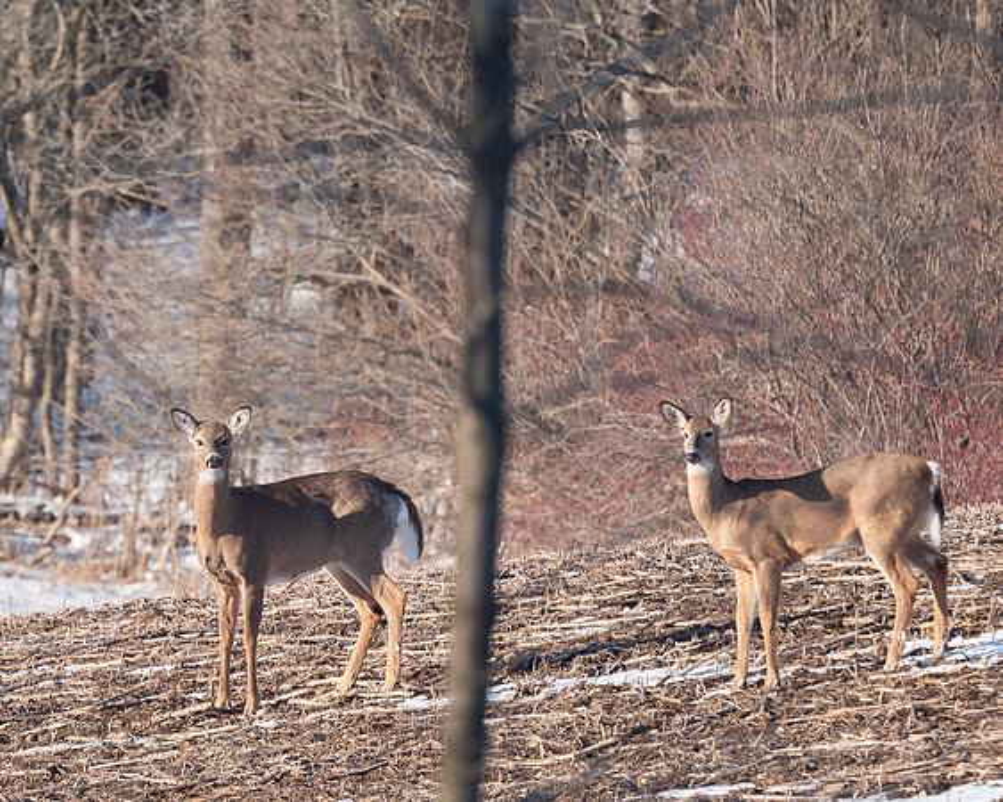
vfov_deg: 1.6
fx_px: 28759
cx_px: 281
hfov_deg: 2.0
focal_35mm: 969
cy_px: 519
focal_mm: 420
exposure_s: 1/800
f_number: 5.6
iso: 320
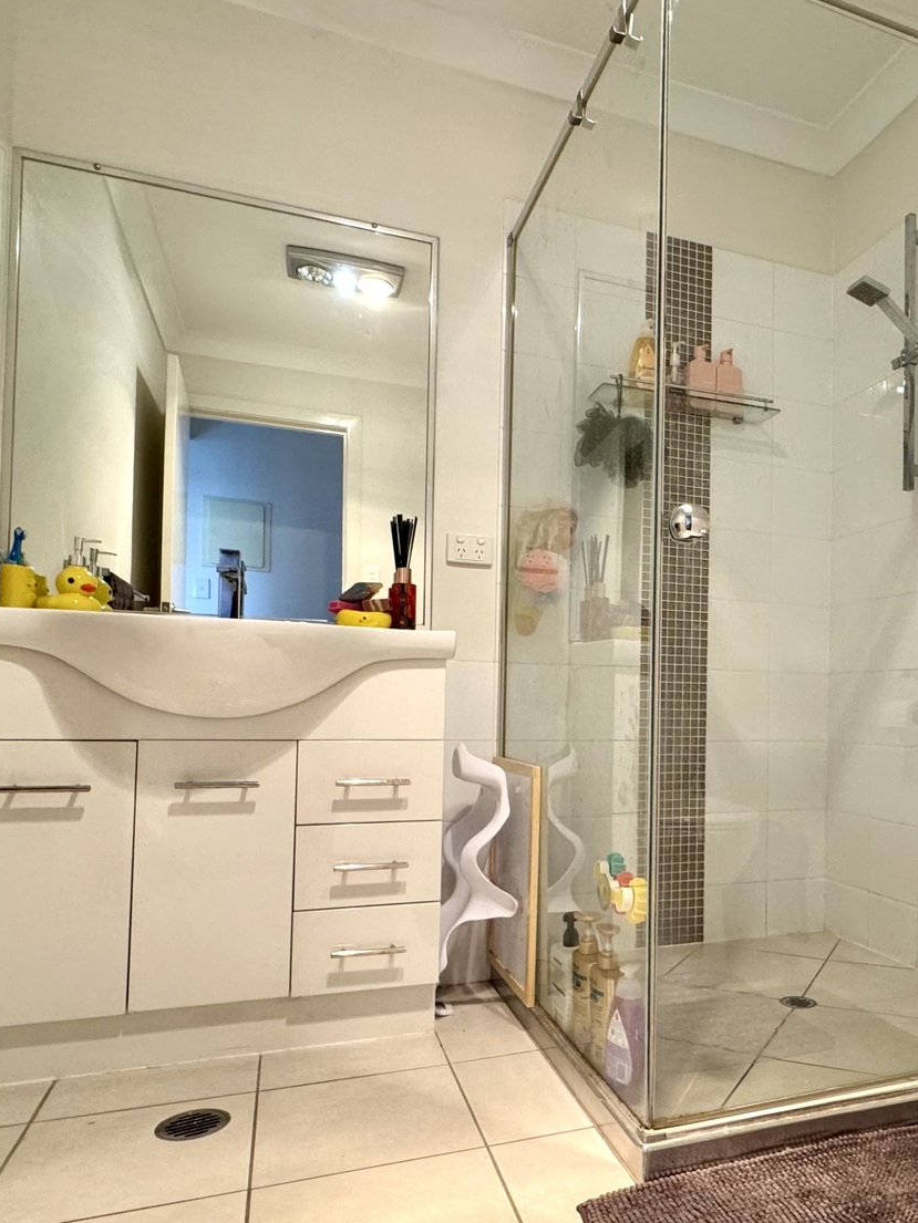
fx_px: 672
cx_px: 466
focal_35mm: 19
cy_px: 610
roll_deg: -3.5
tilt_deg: +1.8
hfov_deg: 68.7
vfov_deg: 84.7
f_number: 2.2
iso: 200
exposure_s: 1/100
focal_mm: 2.22
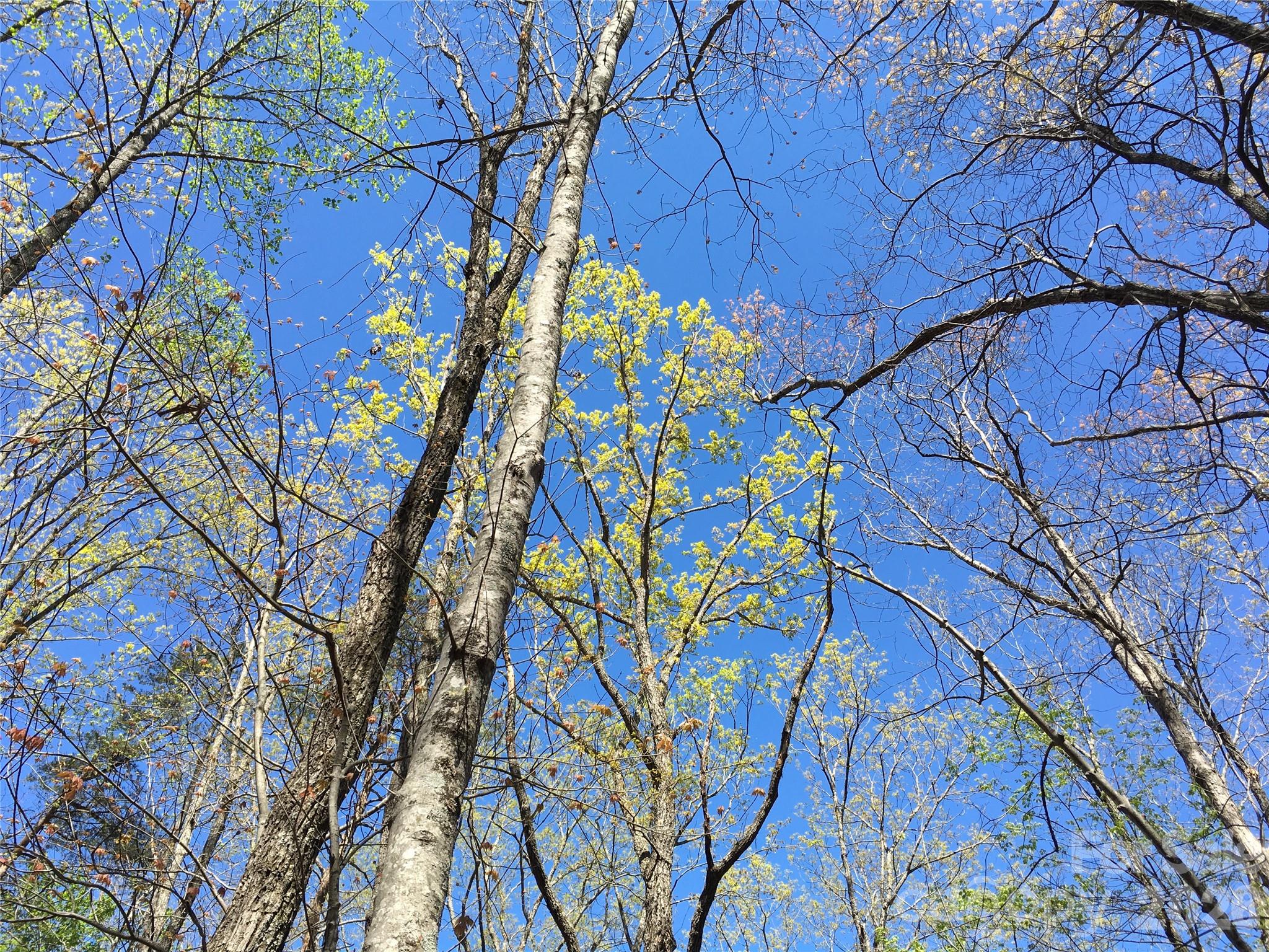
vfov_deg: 48.2
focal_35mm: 29
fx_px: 1063
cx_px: 634
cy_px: 476
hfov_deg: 61.7
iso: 25
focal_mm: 4.15
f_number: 2.2
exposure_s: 1/712
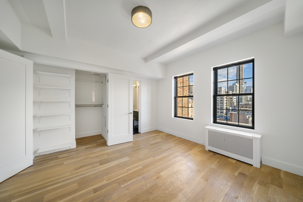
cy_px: 101
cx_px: 152
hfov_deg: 112.6
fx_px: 101
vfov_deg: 90.0
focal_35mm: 12
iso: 100
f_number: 11
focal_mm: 12
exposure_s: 1/2
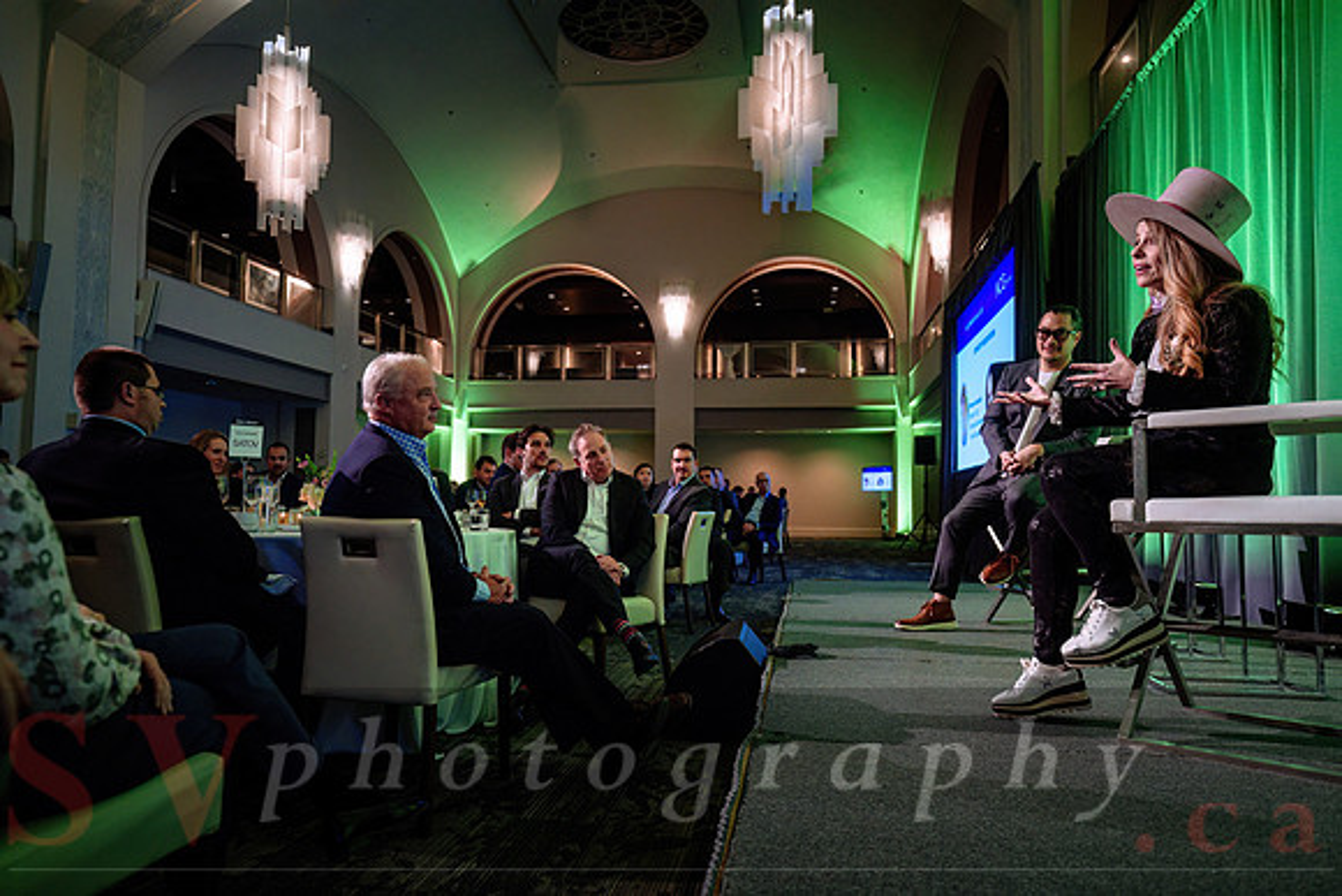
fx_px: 895
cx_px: 671
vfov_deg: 53.2
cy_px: 448
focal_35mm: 24
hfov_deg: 73.7
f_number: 3.2
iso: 1600
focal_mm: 24
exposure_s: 1/160
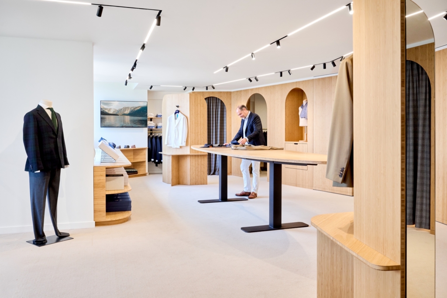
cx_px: 224
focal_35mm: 30
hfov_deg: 61.1
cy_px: 149
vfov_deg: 43.0
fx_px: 379
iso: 1600
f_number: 9
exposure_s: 1/80
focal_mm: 30.5
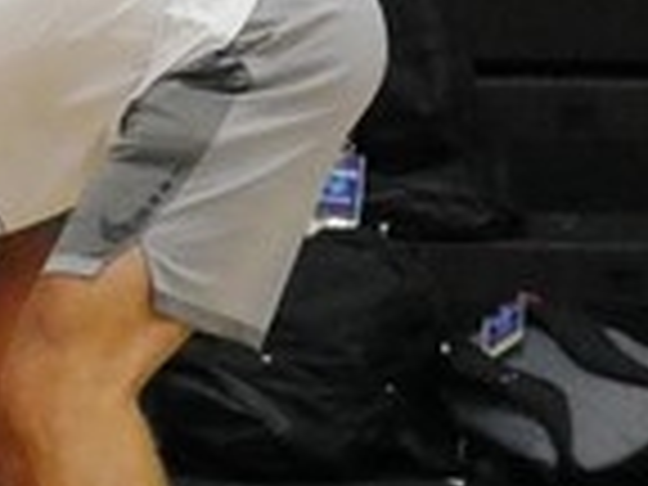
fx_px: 9135
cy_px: 230
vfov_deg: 3.0
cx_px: -677
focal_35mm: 488
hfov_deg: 4.0
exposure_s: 1/320
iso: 12800
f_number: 5.6
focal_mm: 55
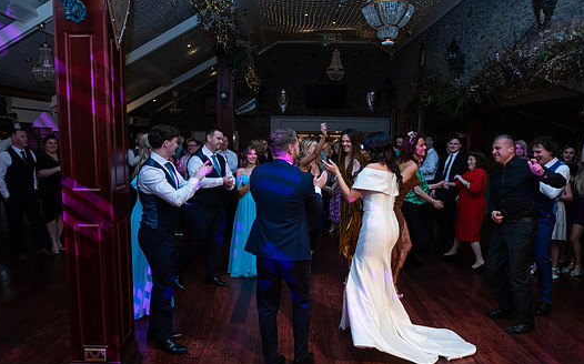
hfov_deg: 68.4
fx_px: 429
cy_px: 204
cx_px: 288
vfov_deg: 45.9
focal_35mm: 27
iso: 640
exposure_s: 1/160
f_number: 3.5
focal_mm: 24
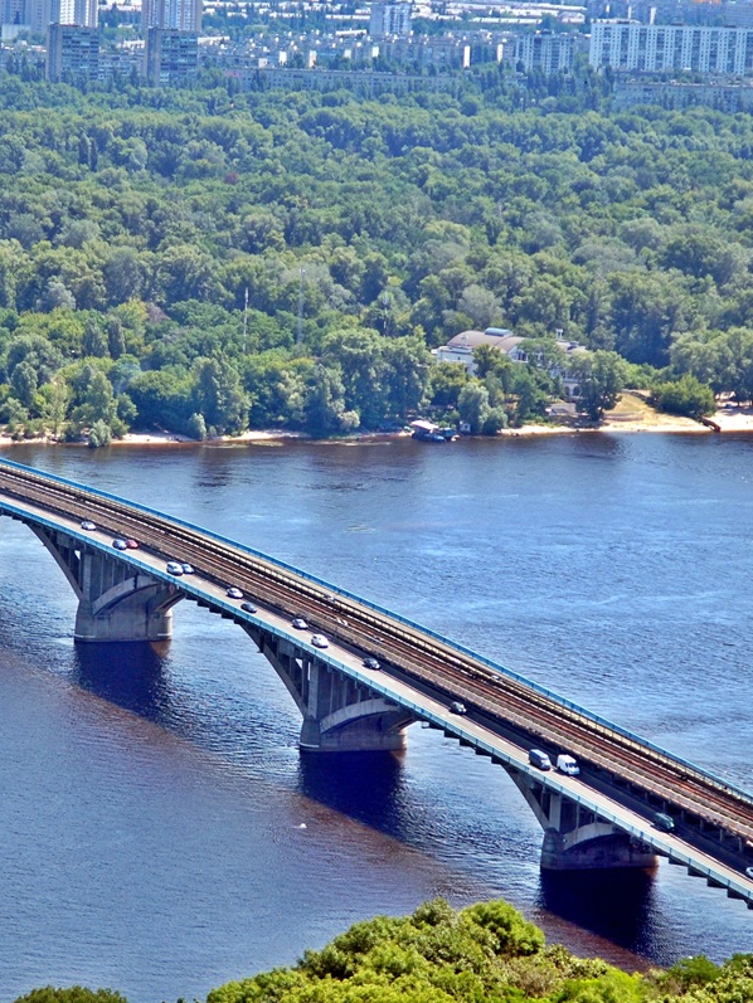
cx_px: 198
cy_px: 502
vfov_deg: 13.0
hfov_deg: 9.7
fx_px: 4407
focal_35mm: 152
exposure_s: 1/500
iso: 200
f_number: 5.6
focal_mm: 70
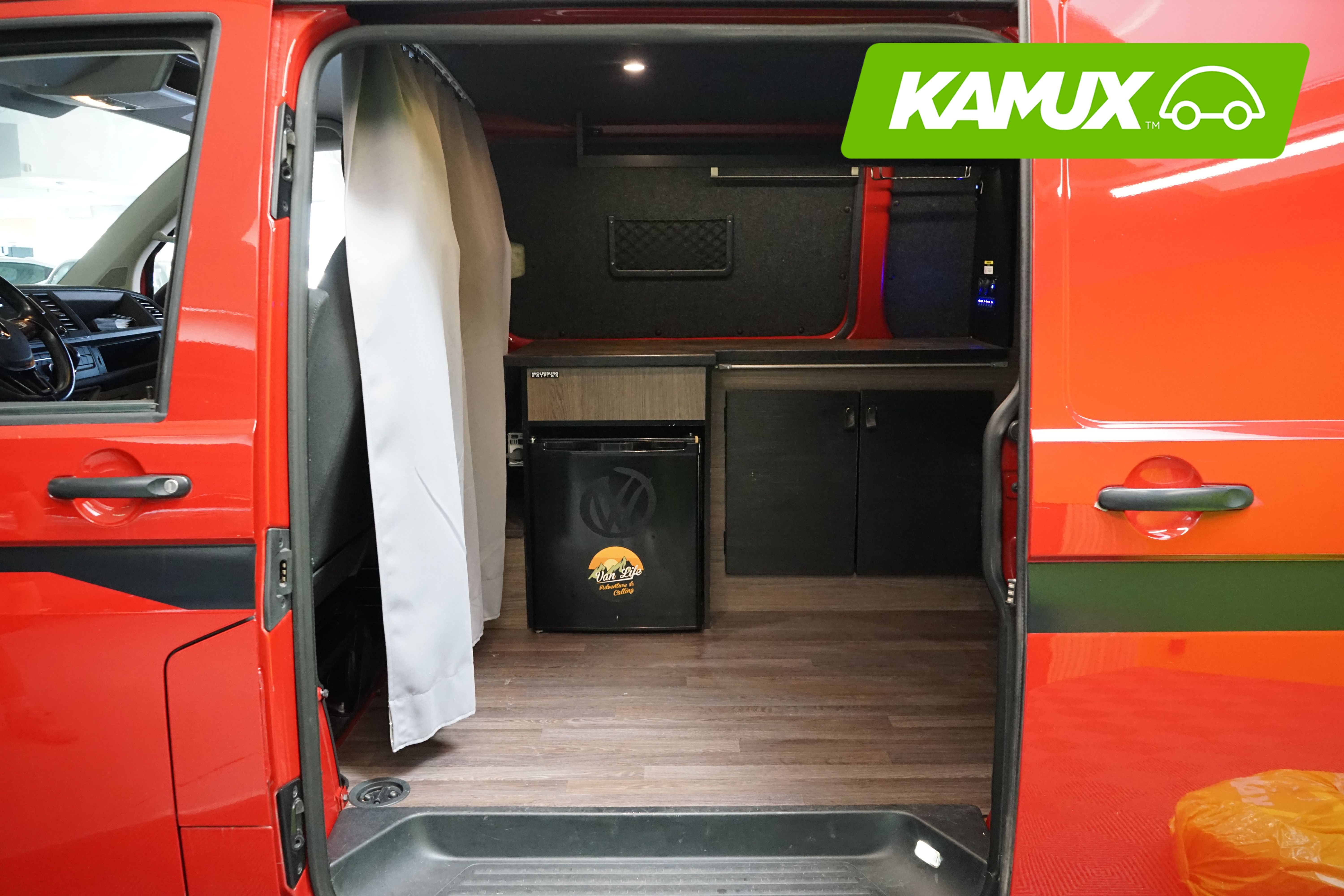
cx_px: 672
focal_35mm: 28
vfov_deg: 46.4
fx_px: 1045
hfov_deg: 65.5
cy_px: 448
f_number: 6.3
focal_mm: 28
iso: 5000
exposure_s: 1/30
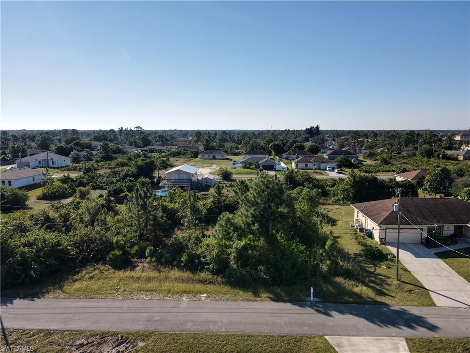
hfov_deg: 71.6
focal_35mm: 24
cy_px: 176
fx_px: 326
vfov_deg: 56.8
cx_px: 235
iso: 100
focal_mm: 4.5
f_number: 2.8
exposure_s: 1/1000
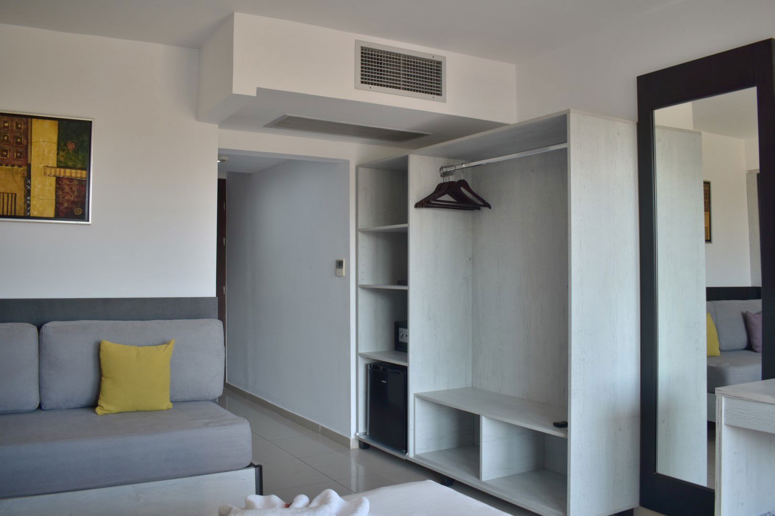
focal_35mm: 27
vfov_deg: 47.9
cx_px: 388
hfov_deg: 67.4
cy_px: 258
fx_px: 581
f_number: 3.5
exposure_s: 1/40
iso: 100
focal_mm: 18
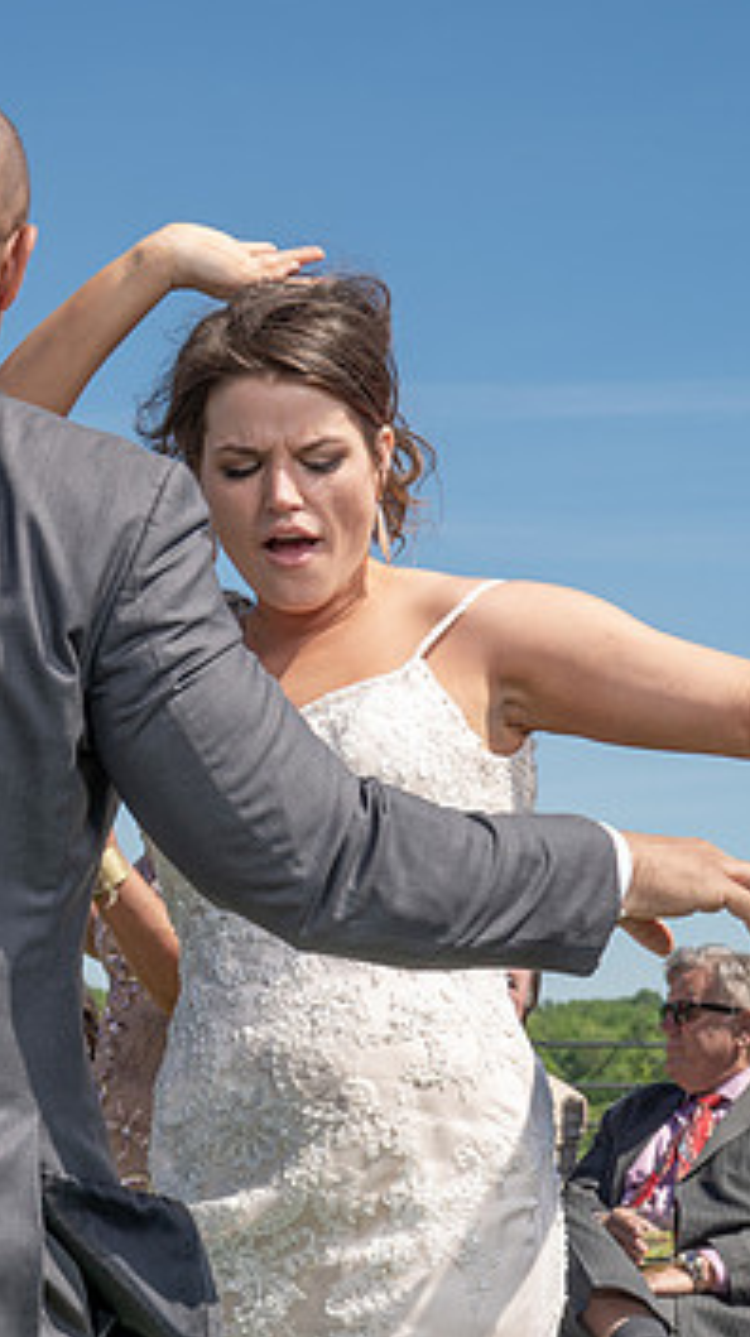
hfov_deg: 14.3
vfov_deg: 26.2
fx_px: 2870
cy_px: 725
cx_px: -222
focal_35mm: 81
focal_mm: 35
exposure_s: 1/250
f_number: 7.1
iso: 50
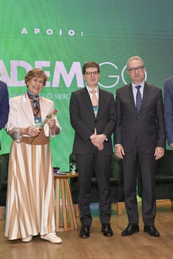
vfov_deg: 39.0
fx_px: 366
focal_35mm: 51
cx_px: 99
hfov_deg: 26.6
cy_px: 129
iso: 1000
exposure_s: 1/100
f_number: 5
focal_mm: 33.5
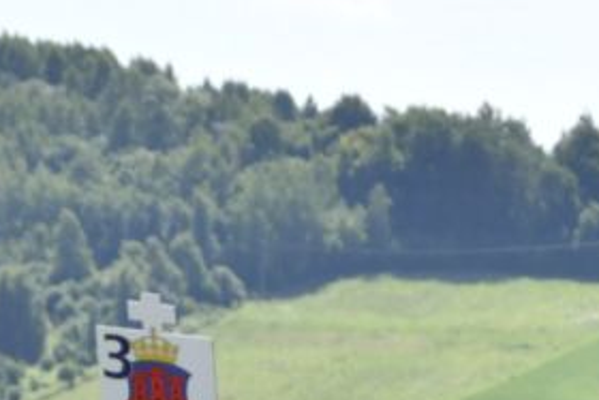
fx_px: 6839
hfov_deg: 5.0
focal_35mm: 411
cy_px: 559
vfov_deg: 3.3
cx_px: 426
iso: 400
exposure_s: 1/1600
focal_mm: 75
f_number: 5.3
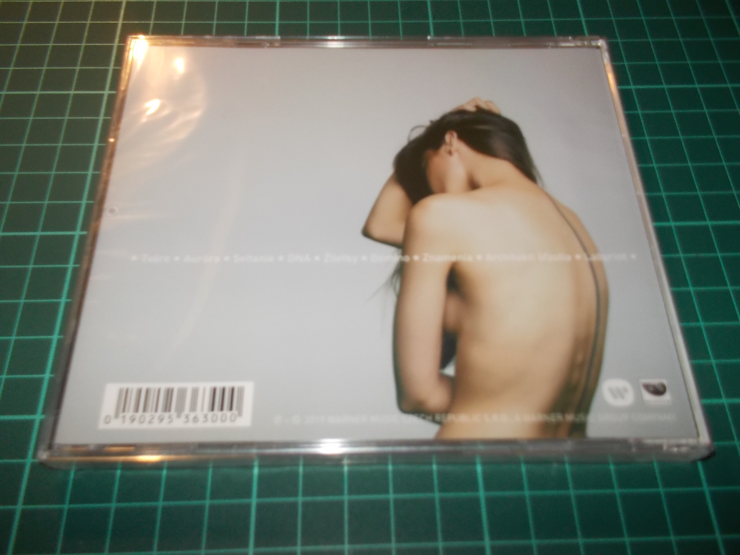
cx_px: 370
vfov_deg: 48.2
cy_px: 278
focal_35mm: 29
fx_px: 620
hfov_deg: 61.7
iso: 200
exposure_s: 1/30
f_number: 3.3
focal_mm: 4.1
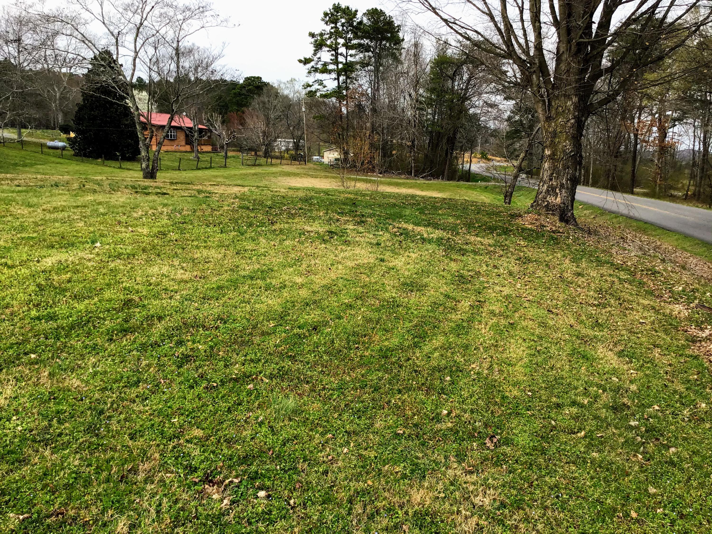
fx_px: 638
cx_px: 356
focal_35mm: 31
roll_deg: -2.0
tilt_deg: -11.3
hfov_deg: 58.4
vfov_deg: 45.4
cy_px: 267
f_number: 2.4
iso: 25
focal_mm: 3.3
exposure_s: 1/341
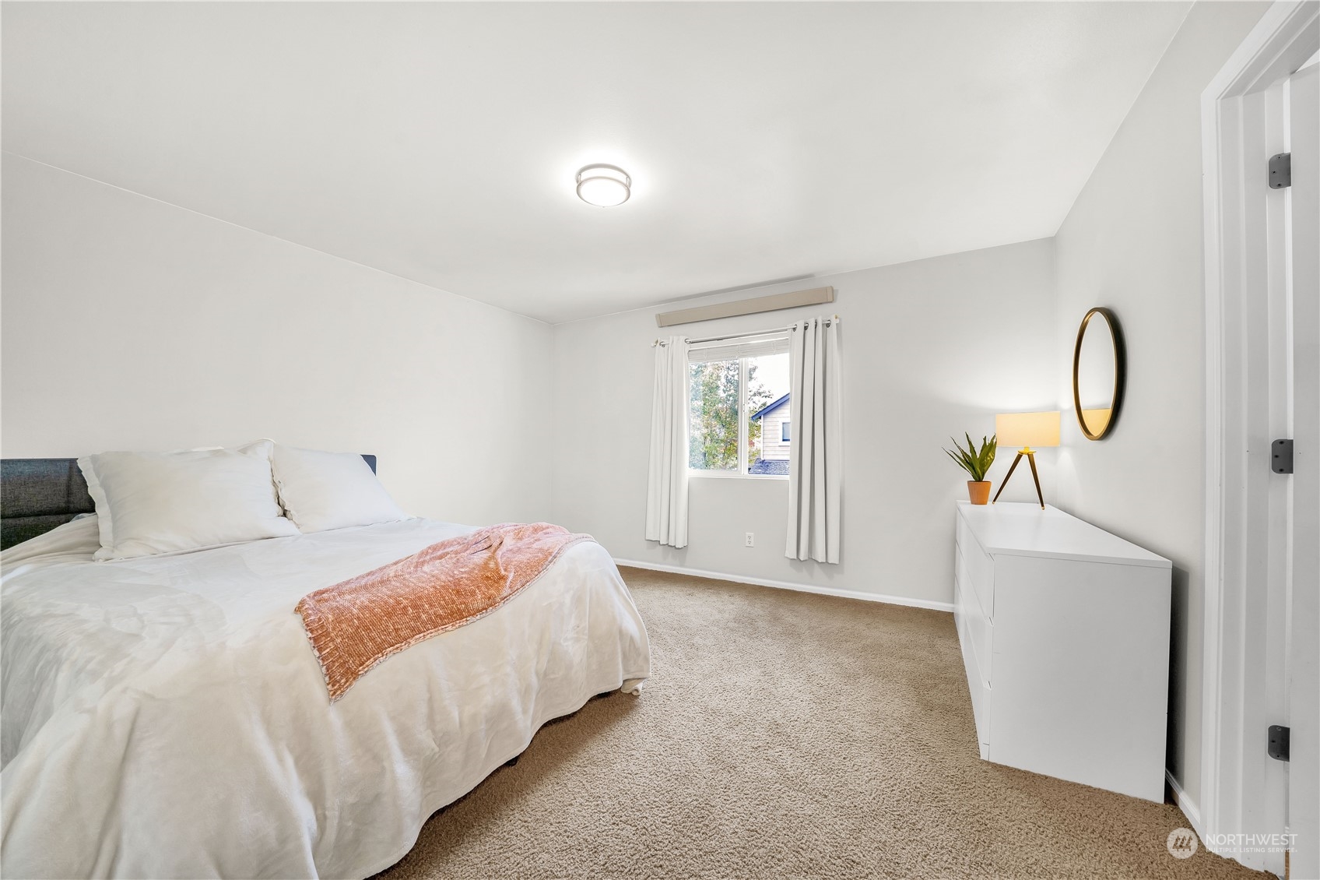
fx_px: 440
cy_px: 440
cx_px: 660
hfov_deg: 112.6
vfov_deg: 90.0
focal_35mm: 12
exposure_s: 1/8
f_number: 8
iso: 320
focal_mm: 12
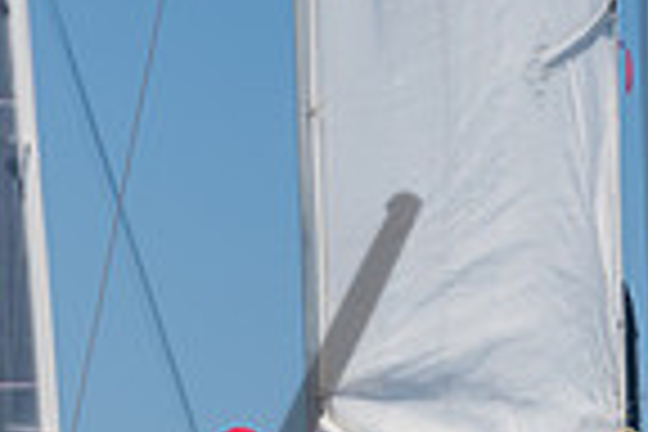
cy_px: 685
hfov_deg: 3.3
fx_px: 11303
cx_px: 266
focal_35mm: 628
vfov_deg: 2.2
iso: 100
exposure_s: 1/250
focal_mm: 135
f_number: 6.3
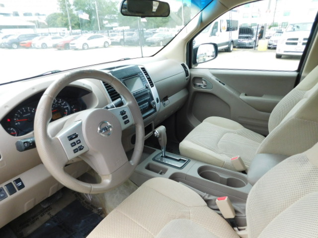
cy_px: 119
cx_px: 159
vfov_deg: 58.9
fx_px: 211
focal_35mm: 23
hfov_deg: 73.9
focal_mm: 4
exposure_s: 1/200
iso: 125
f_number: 3
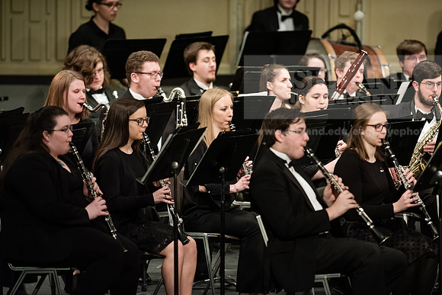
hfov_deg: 6.9
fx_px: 3684
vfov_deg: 4.6
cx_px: 221
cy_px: 148
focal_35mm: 300
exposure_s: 1/250
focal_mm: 300
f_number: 3.5
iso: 4000
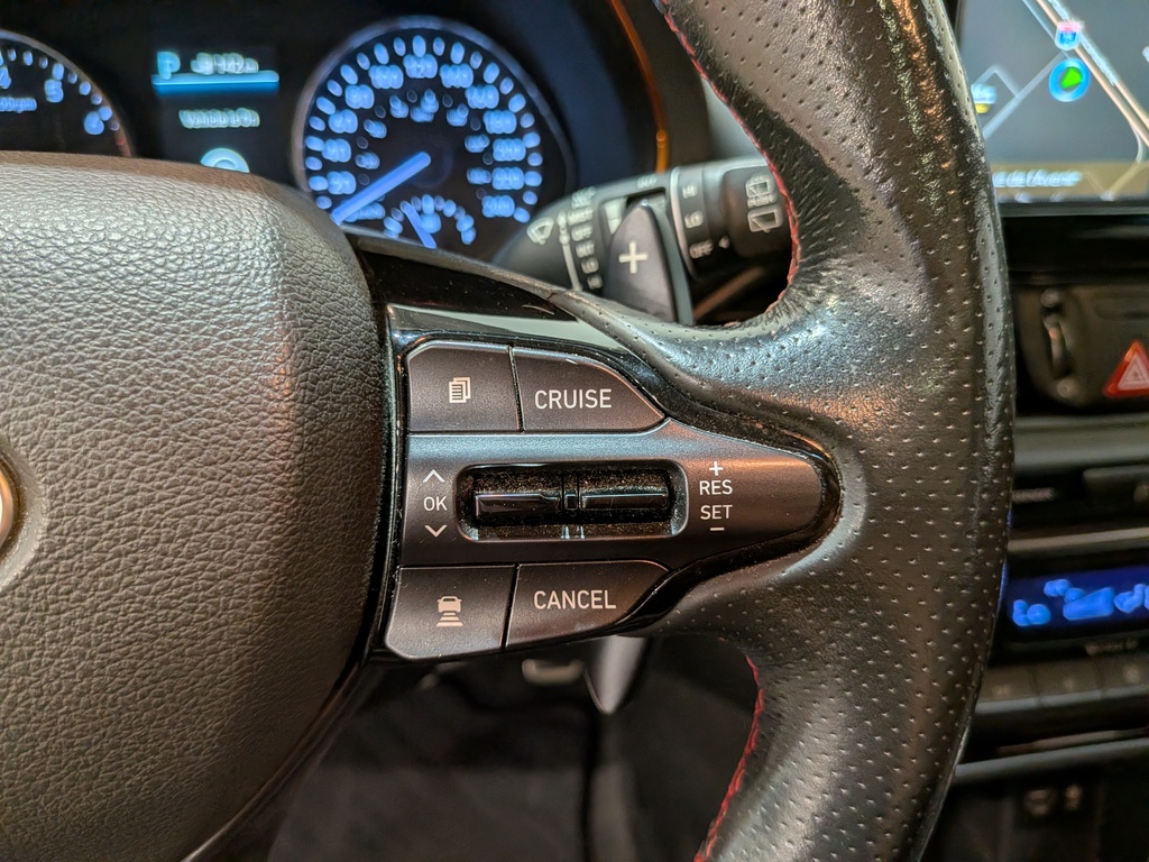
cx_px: 574
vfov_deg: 56.8
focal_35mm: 24
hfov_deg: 71.6
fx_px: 797
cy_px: 431
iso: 71
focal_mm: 4.53
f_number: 1.7
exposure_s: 1/120
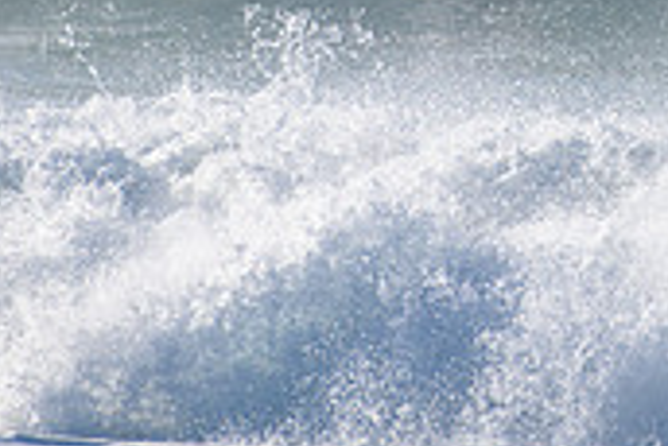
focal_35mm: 2524
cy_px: -142
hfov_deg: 0.8
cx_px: 532
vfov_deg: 0.5
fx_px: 46872
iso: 250
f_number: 5.6
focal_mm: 500
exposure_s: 1/2000
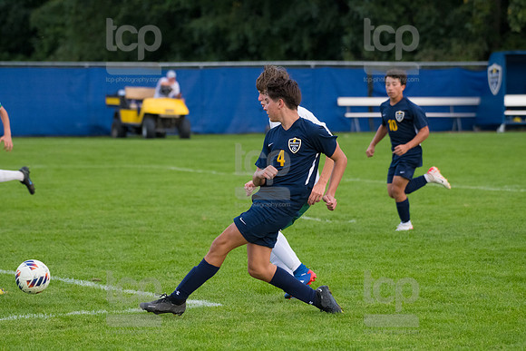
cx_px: 263
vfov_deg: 6.9
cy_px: 176
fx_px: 2923
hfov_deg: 10.3
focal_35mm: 200
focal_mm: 200
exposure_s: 1/2000
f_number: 5.6
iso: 3200
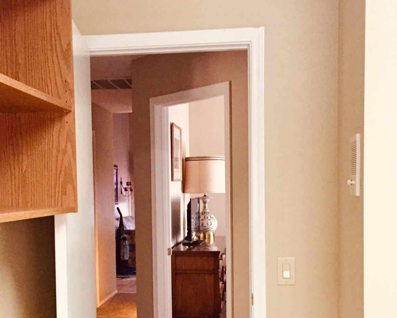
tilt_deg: -2.2
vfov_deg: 30.5
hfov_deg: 38.0
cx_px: 177
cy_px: 223
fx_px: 576
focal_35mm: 49
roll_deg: +2.1
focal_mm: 4.15
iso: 250
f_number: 2.2
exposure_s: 1/30
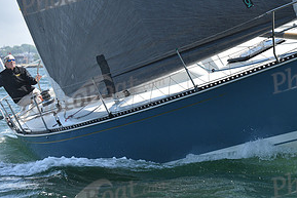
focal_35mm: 197
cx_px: 219
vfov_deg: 7.0
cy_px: 28
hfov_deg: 10.4
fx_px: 1626
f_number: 5.6
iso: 250
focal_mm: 98
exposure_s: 1/1250
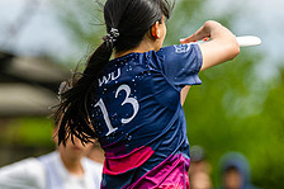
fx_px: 7134
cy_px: 166
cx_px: 113
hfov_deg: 2.3
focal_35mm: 905
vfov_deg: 1.5
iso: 280
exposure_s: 1/1600
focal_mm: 350
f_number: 4
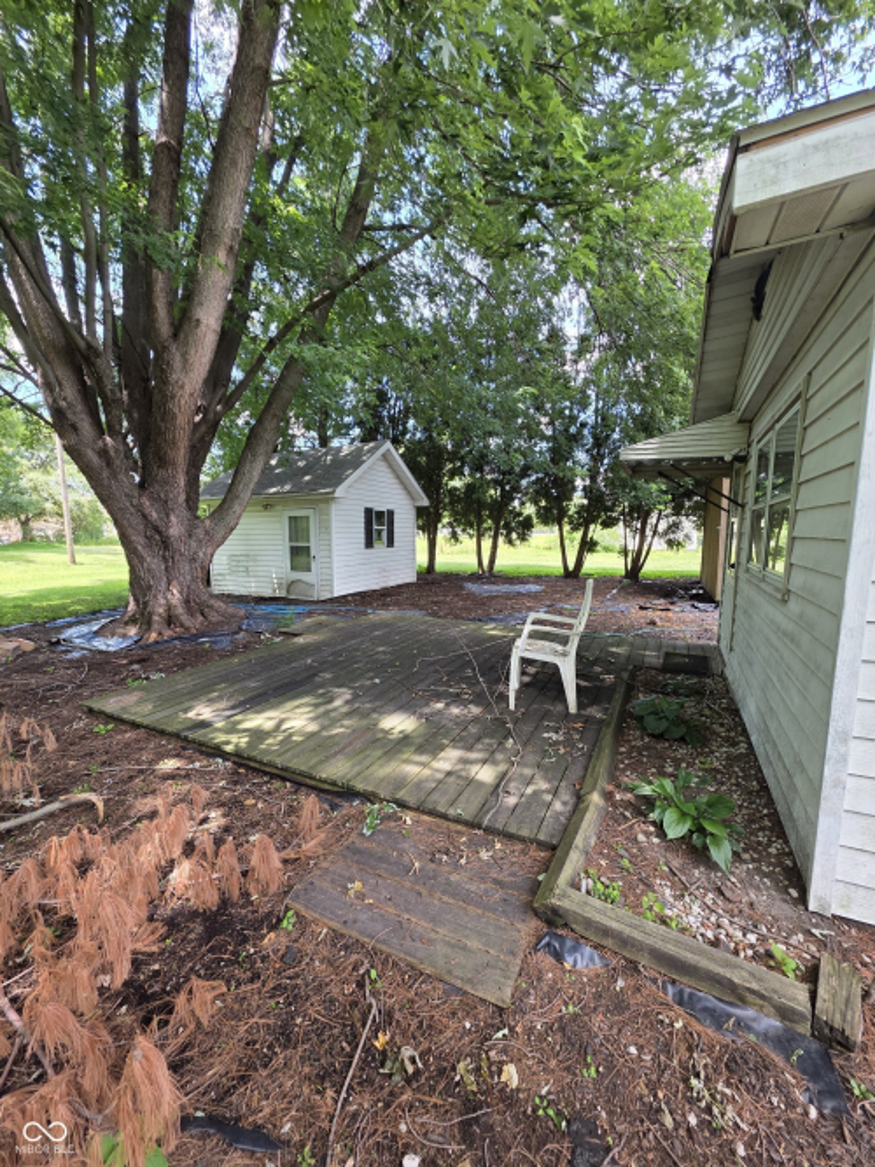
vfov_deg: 106.2
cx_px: 438
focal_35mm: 13
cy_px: 584
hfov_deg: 89.9
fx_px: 438
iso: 40
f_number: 1.9
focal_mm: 2.2
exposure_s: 1/120
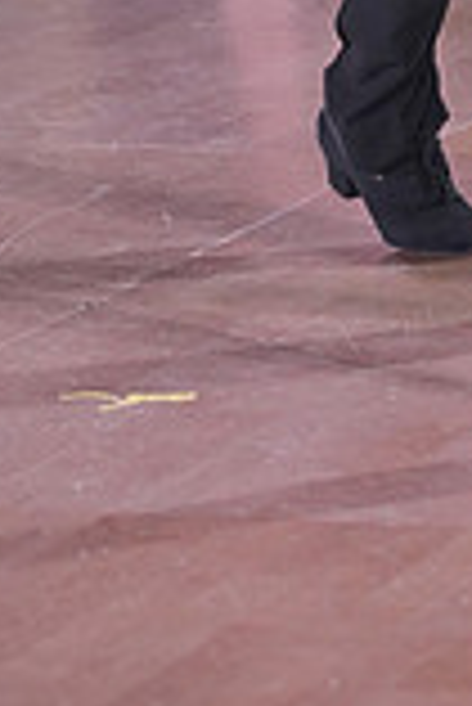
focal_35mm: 396
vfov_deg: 5.1
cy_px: -571
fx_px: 7770
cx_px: 726
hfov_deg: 3.5
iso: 2000
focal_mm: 107
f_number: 4
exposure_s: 1/400
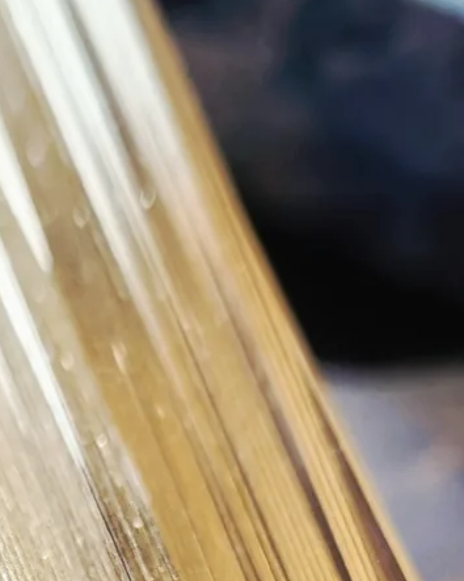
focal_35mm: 110
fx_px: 1890
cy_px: 769
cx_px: 39
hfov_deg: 13.9
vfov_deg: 16.5
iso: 320
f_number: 1.8
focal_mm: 5.4
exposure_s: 1/100
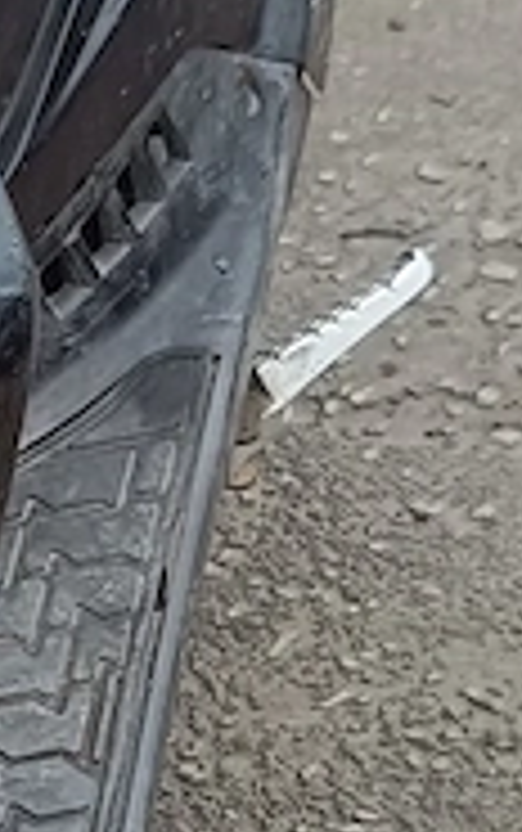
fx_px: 4156
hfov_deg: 6.9
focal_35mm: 183
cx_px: -562
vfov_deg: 11.2
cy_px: 962
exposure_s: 1/101
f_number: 1.88
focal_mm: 5.59
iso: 106
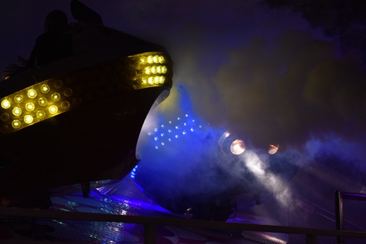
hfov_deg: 26.0
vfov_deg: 17.5
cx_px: 183
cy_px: 122
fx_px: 793
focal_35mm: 78
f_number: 5.6
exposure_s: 1/200
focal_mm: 52
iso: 800
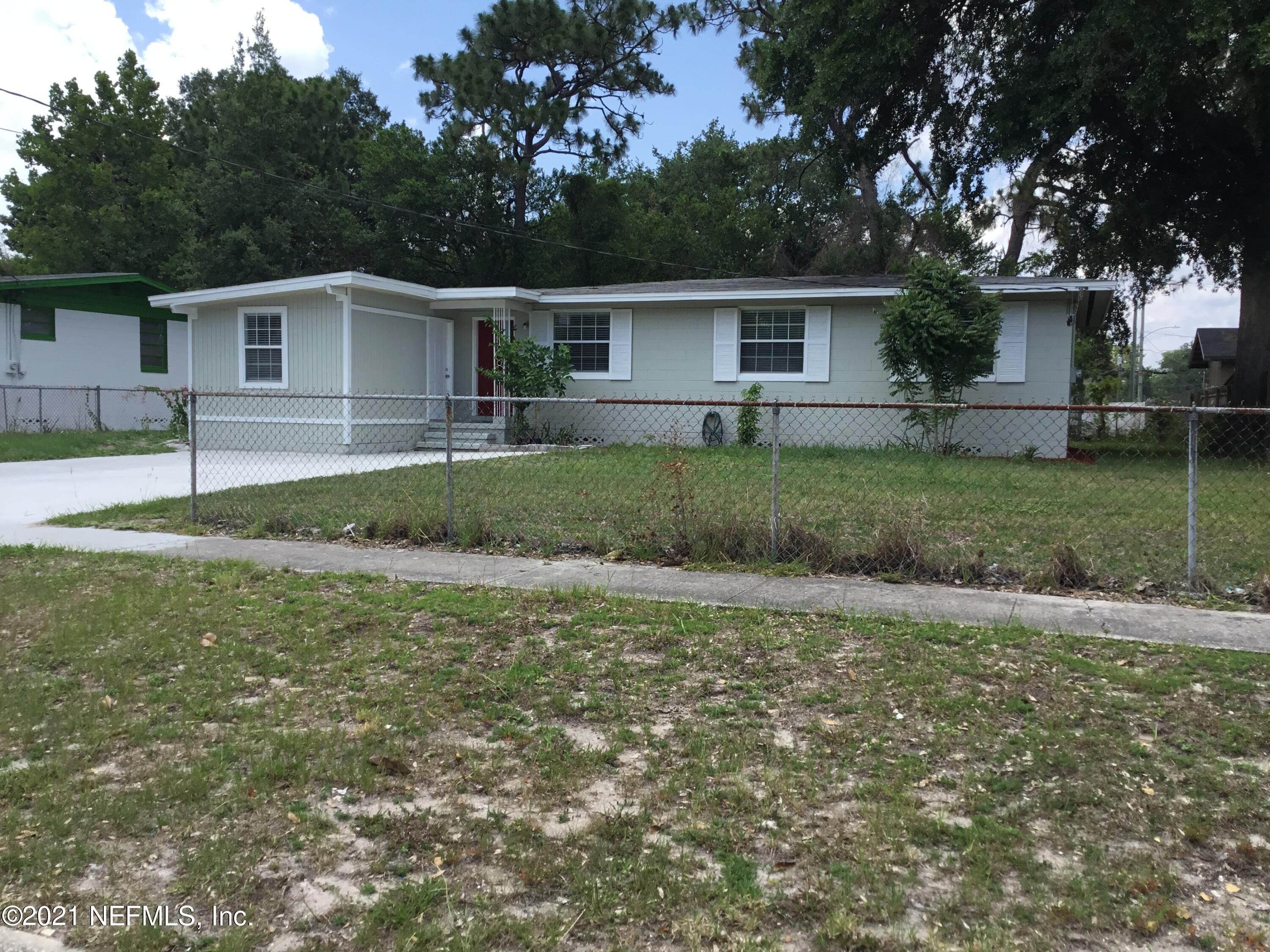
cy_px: 476
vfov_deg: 45.4
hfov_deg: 58.4
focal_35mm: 31
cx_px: 635
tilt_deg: -4.1
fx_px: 1137
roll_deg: -1.6
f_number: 2.4
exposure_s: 1/734
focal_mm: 3.3
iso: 25
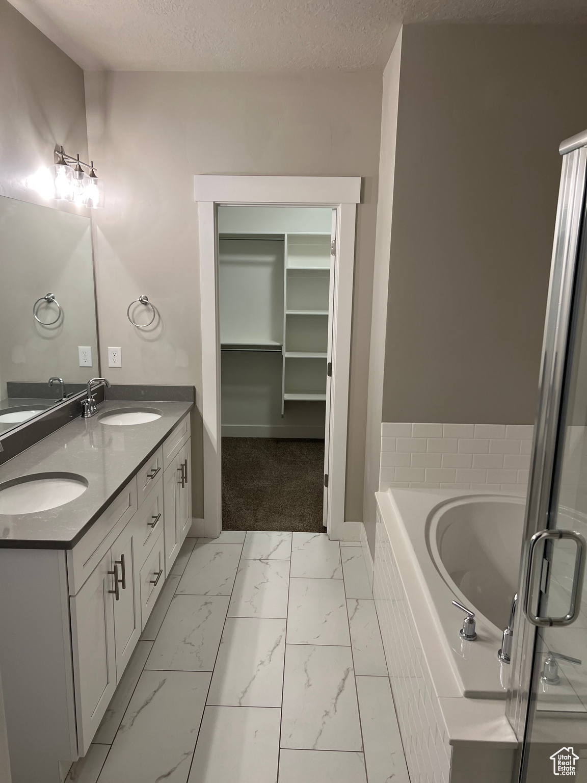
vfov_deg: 67.3
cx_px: 294
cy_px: 392
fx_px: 588
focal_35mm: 26
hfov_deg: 53.1
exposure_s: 1/120
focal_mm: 5.7
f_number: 1.5
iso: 100
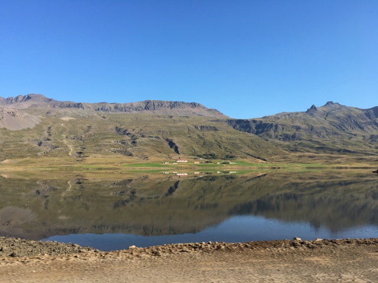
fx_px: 317
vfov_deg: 48.2
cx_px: 189
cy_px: 142
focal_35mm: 29
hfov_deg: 61.7
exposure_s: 1/999
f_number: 2.2
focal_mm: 4.15
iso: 25
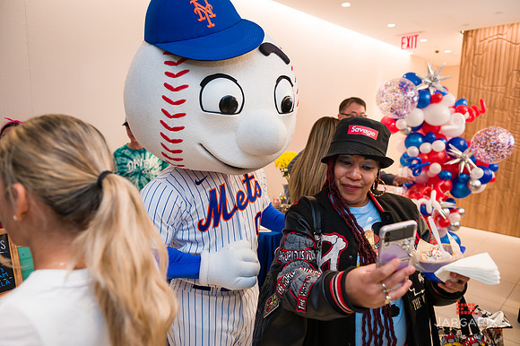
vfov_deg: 53.1
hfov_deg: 73.8
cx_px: 260
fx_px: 346
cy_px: 173
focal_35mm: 24
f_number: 4
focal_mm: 24
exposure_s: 1/200
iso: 400
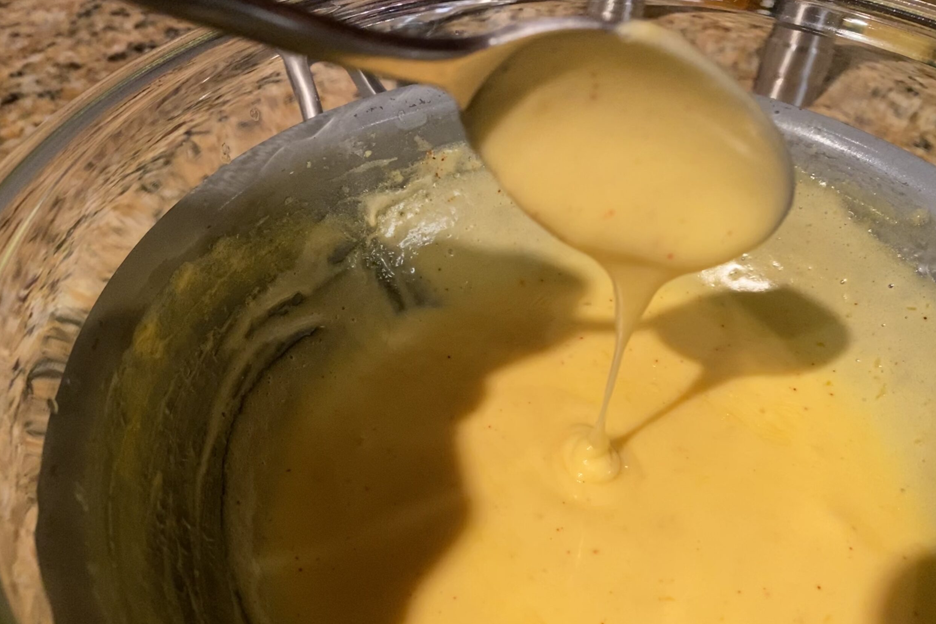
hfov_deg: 65.5
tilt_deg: -49.2
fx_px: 728
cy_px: 342
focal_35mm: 28
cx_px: 453
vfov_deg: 46.3
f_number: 1.8
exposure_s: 1/60
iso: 320
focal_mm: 4.25
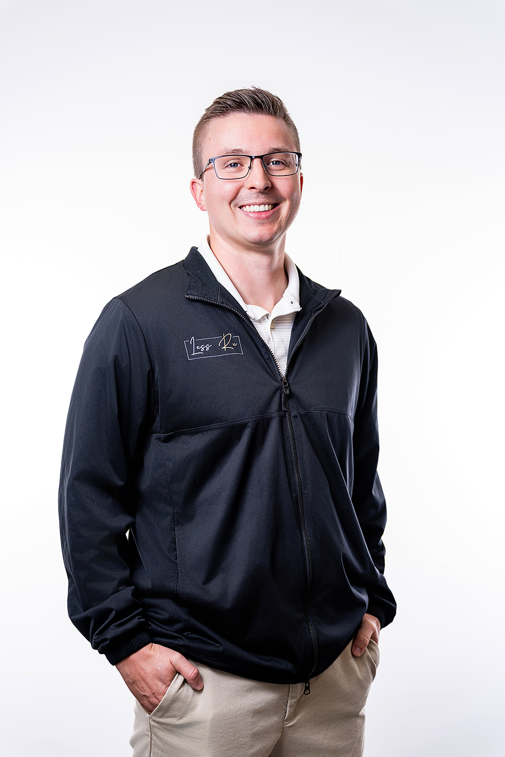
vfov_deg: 34.5
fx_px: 1220
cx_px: 252
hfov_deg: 23.4
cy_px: 378
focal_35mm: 58
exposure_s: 1/200
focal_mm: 58
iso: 100
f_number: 2.8
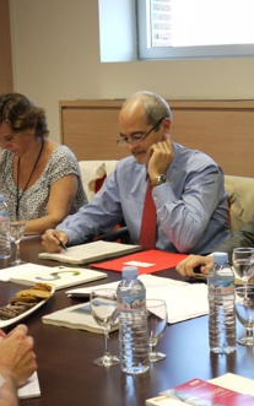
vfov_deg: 25.8
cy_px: 225
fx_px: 886
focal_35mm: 80
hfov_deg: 16.1
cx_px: 237
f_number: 4.6
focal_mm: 25
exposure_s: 1/50
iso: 400
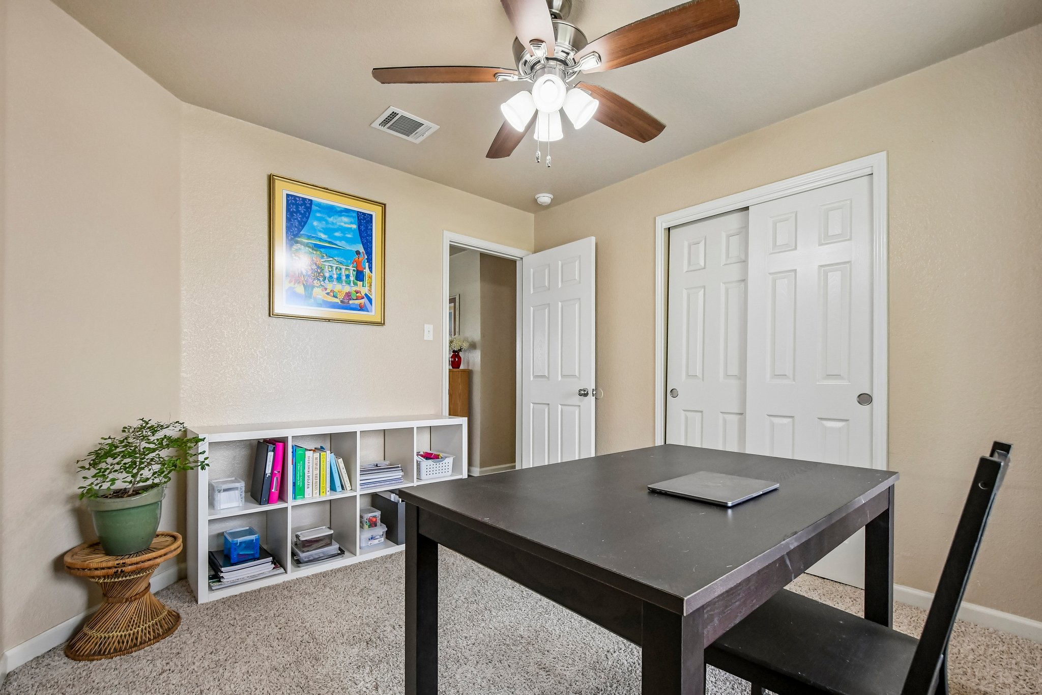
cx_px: 521
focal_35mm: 15
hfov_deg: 100.4
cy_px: 348
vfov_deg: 77.3
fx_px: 434
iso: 900
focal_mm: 10
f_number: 8
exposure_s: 1/30
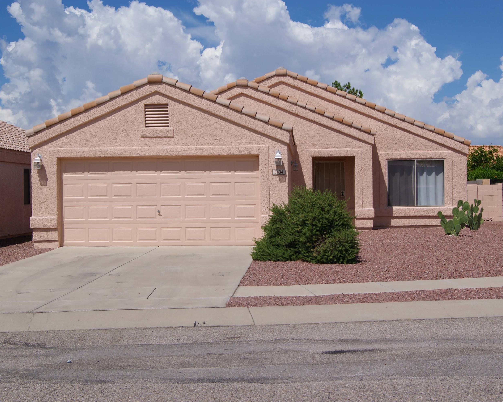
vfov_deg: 29.7
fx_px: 759
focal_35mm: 51
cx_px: 240
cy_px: 200
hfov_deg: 36.6
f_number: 13
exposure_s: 1/250
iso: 100
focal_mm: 30
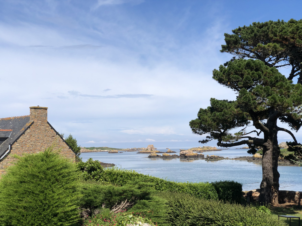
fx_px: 454
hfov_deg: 36.8
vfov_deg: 28.0
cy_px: 113
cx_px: 151
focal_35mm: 52
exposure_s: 1/1779
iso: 16
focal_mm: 6
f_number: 2.4
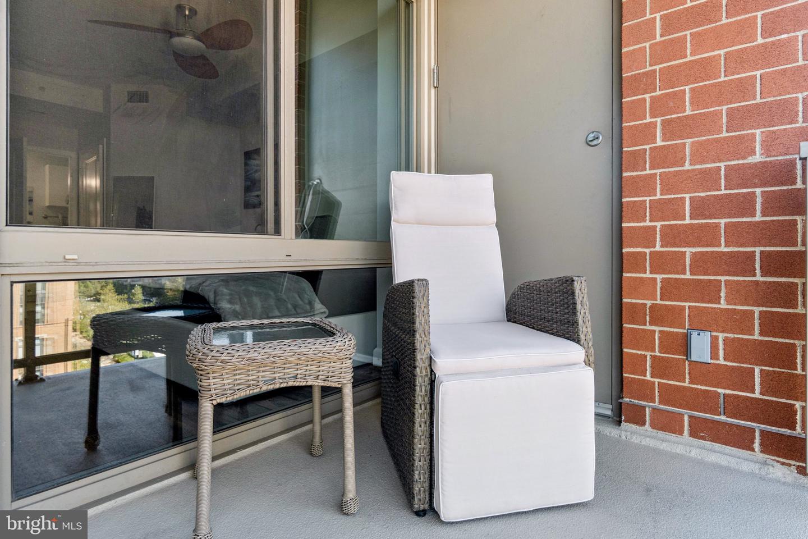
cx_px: 404
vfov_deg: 67.4
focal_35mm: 18
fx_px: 404
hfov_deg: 90.0
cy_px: 270
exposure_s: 1/160
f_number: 5
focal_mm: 12
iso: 200
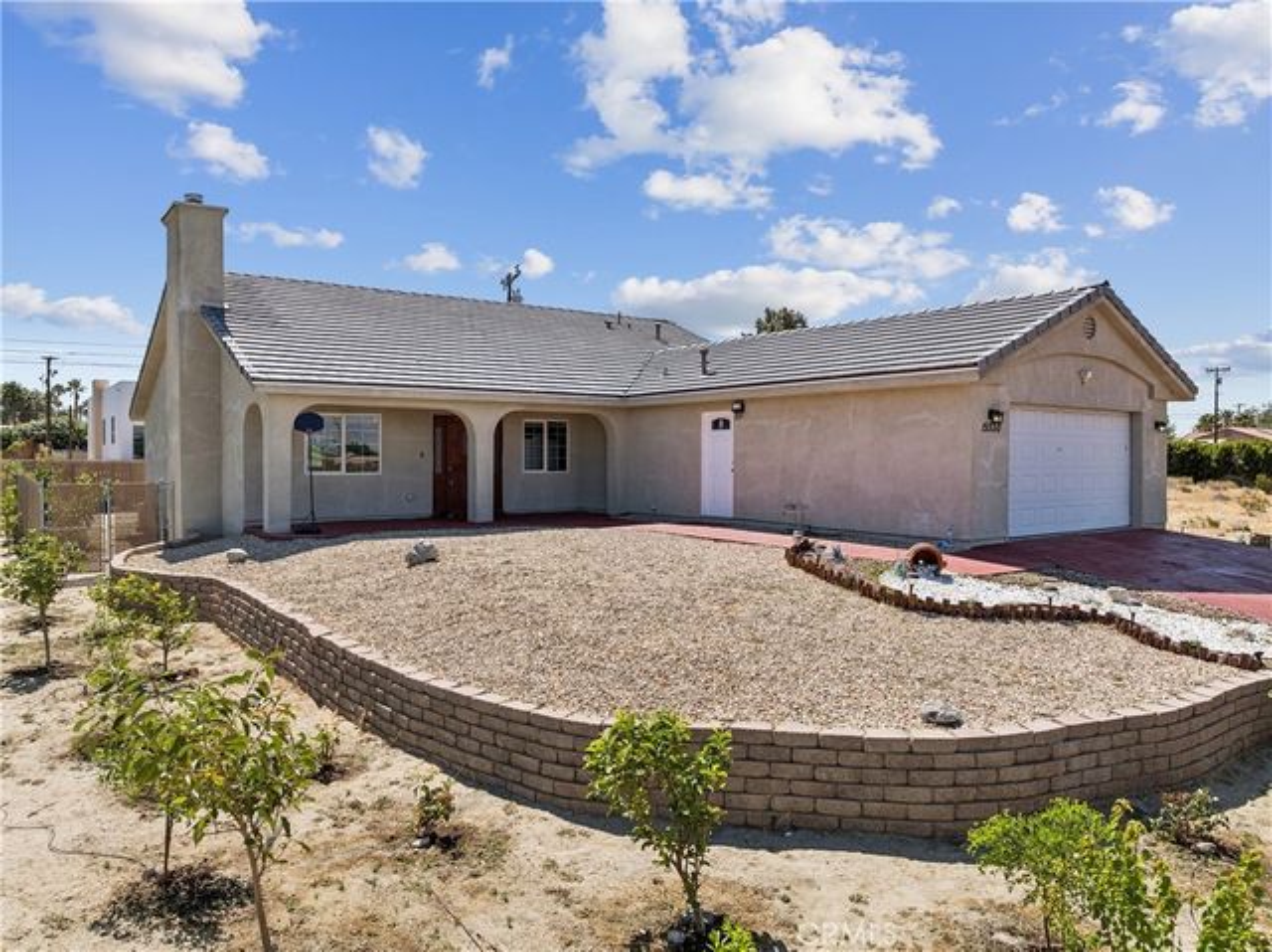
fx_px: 881
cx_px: 636
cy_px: 476
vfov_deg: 56.8
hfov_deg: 71.6
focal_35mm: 24
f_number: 2.8
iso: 100
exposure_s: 1/100
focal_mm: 12.3
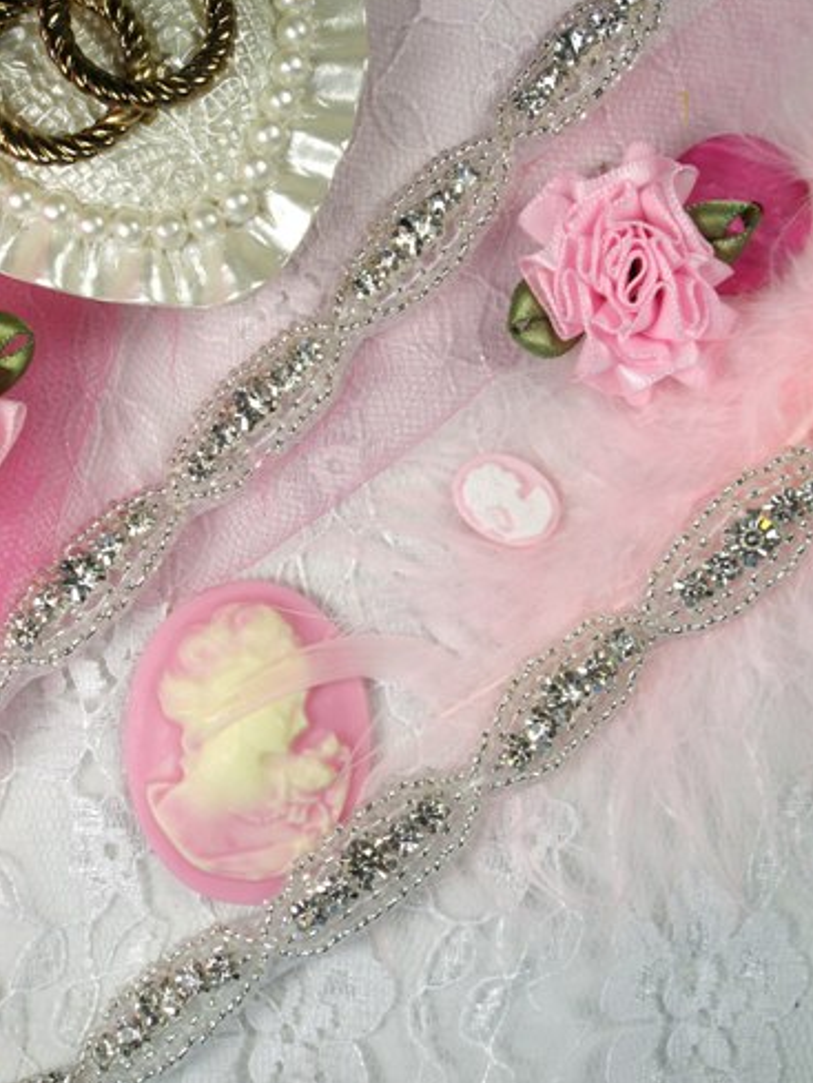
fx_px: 1471
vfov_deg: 40.4
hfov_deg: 30.9
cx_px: 413
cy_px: 538
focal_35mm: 47
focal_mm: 8.3
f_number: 4.7
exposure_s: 1/250
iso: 80
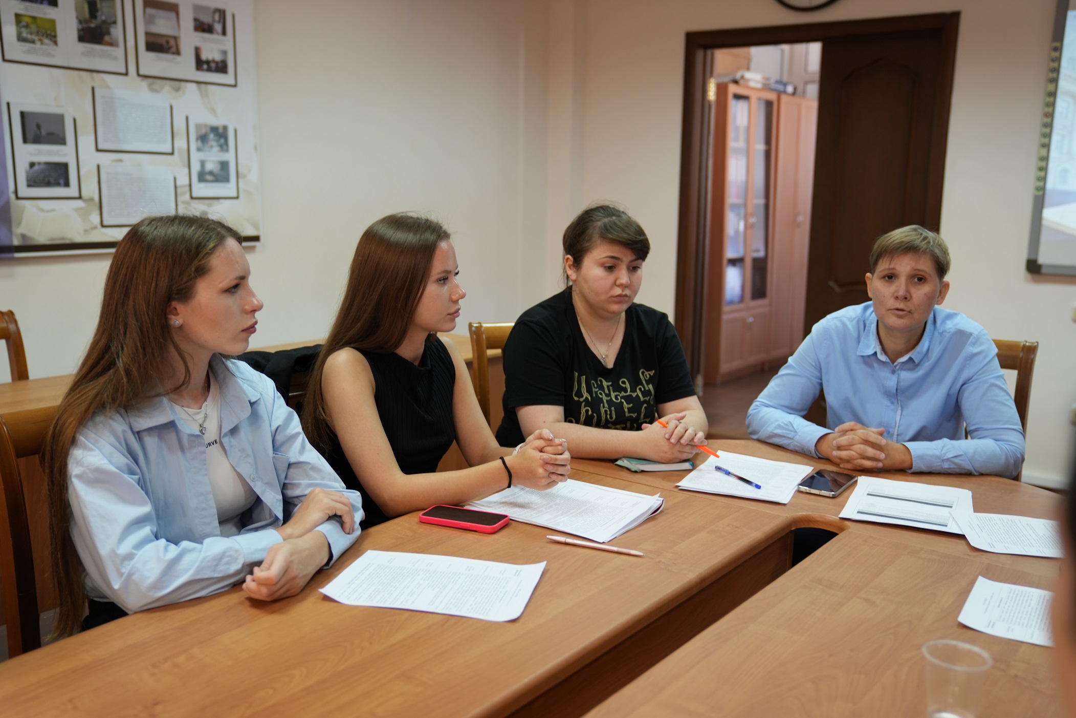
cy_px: 359
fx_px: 1046
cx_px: 538
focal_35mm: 35
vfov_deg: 37.9
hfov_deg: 54.4
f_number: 2.8
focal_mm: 35
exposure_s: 1/40
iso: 320
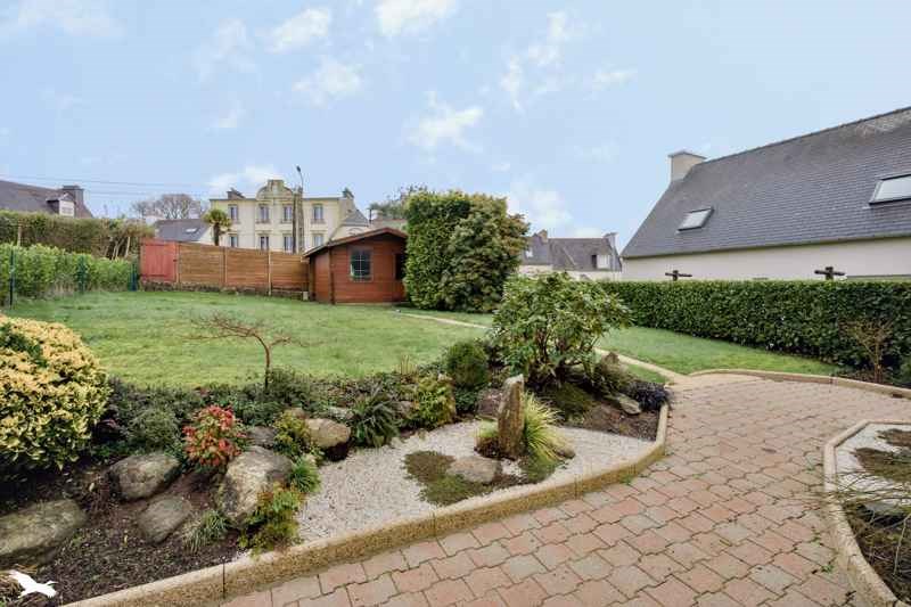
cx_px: 456
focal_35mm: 16
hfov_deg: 96.7
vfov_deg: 73.7
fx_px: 405
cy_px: 304
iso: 800
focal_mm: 16
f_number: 8
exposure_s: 1/80
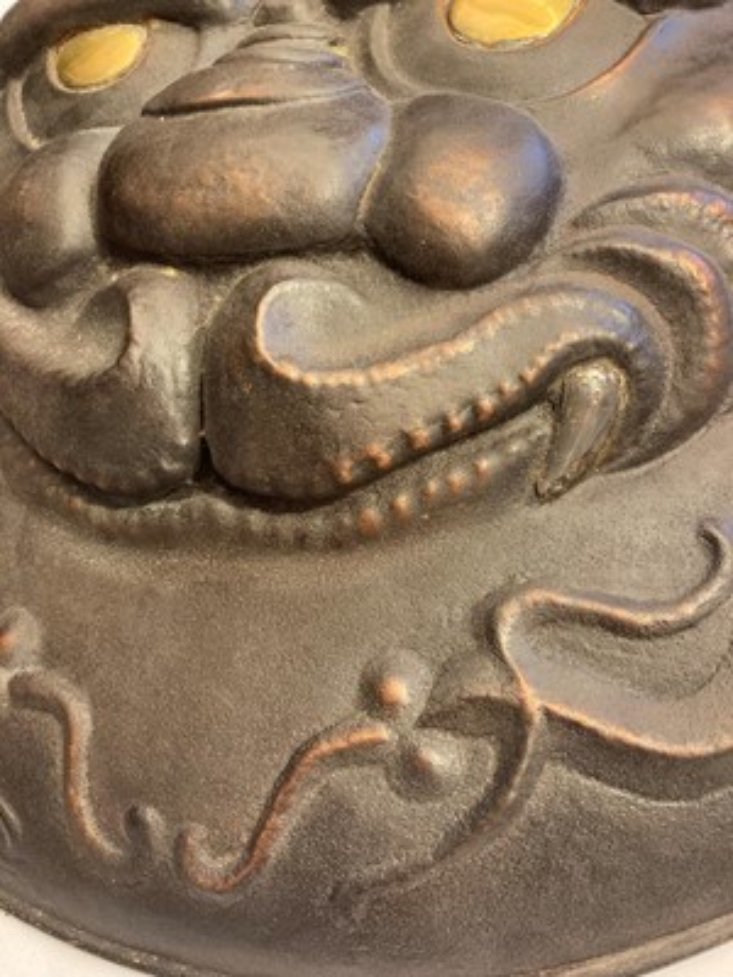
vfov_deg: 63.4
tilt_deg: -56.9
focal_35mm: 28
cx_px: 366
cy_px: 488
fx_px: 791
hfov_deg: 49.7
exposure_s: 1/33
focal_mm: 3.99
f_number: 1.8
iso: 320
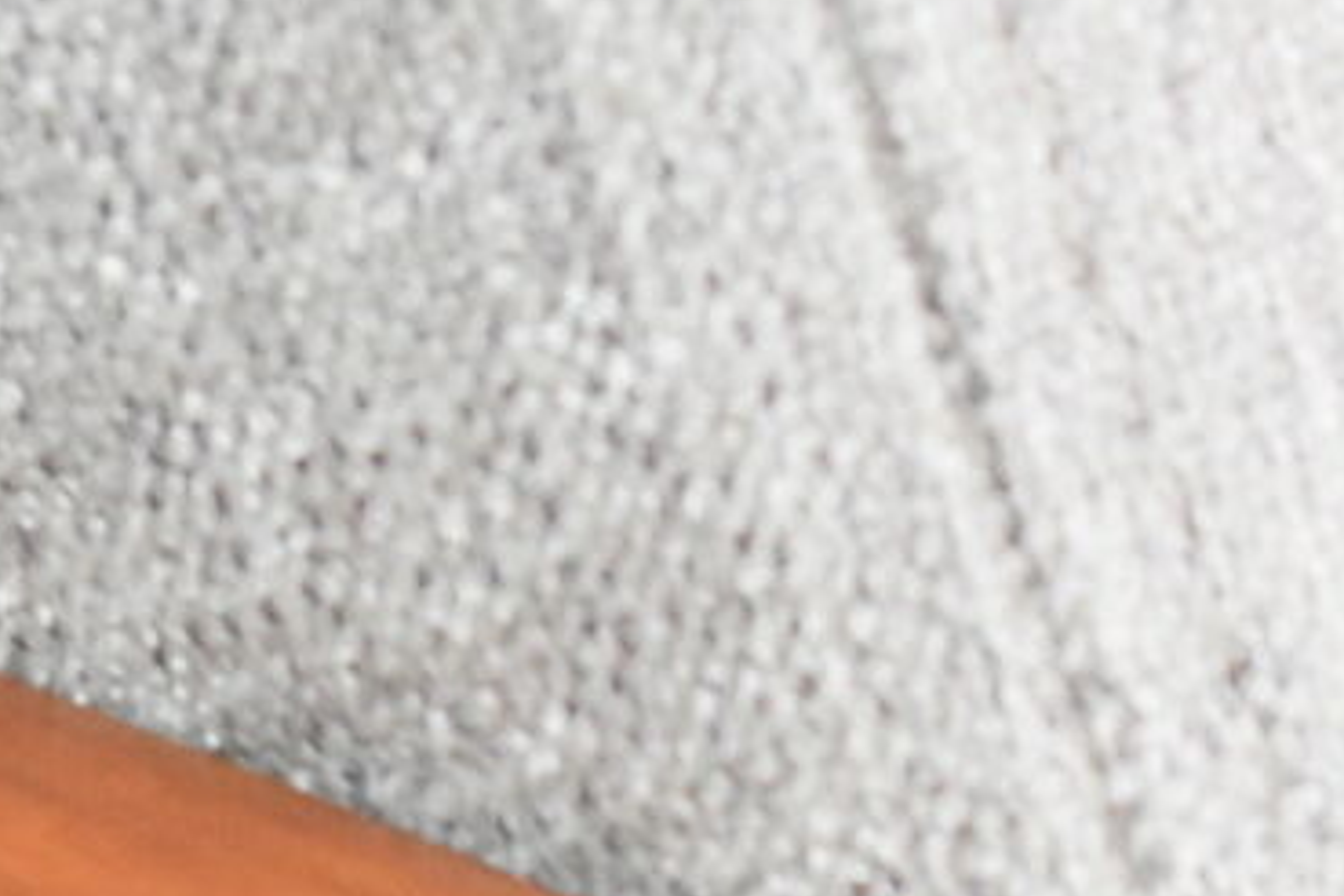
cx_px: -1038
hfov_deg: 4.6
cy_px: 803
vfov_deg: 3.1
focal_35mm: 448
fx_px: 16713
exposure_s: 1/125
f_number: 5.6
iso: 2800
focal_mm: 55
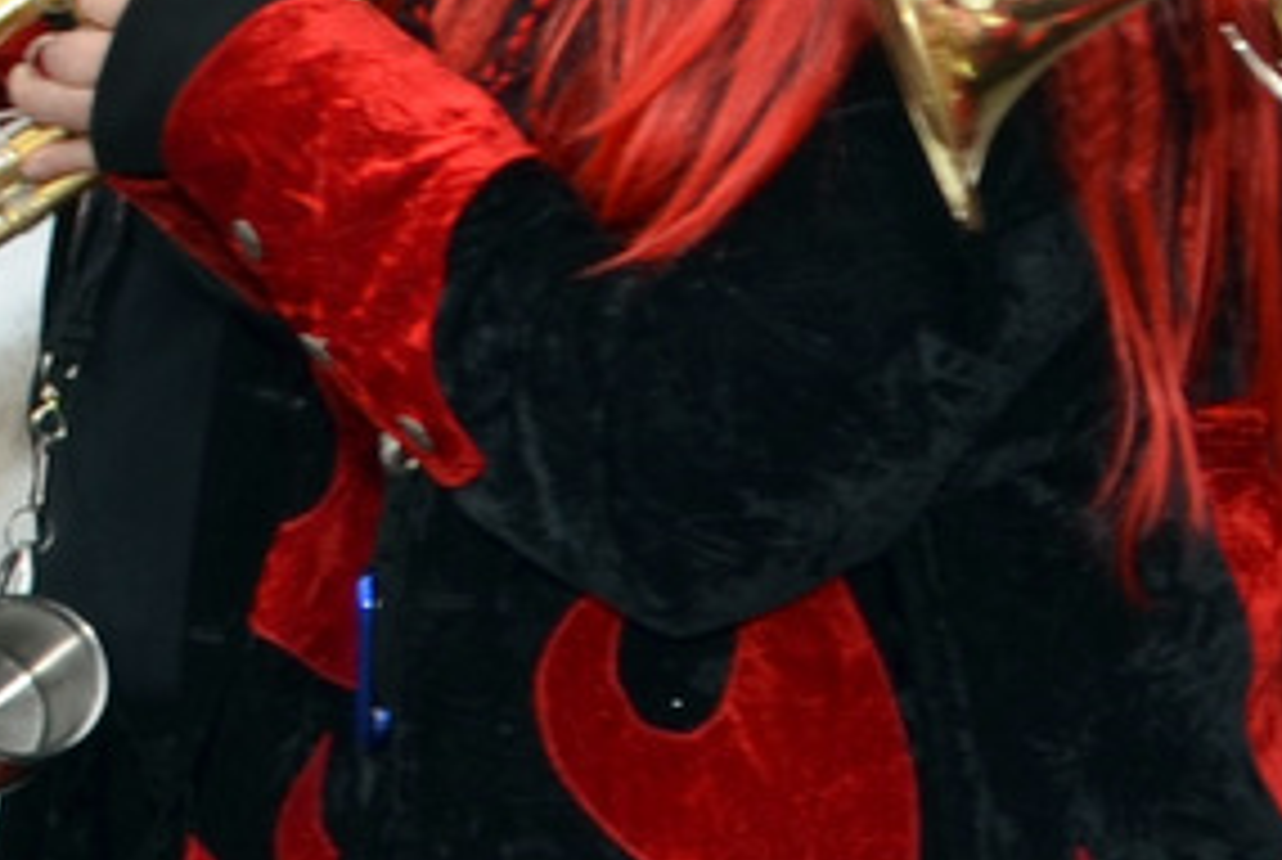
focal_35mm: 185
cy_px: -333
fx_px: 6598
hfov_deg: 10.0
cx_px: 2816
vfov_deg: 7.4
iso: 100
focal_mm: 22
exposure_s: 1/160
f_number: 6.3
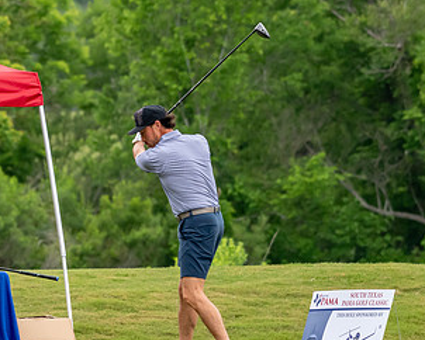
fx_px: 9176
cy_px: 166
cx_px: 111
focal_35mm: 729
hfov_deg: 2.7
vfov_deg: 2.1
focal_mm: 270
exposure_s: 1/2000
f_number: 5.6
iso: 1250
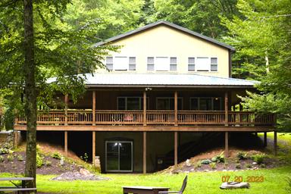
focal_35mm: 82
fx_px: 667
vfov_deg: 16.6
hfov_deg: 24.6
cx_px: 146
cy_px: 97
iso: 800
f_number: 4
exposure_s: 1/80
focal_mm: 55
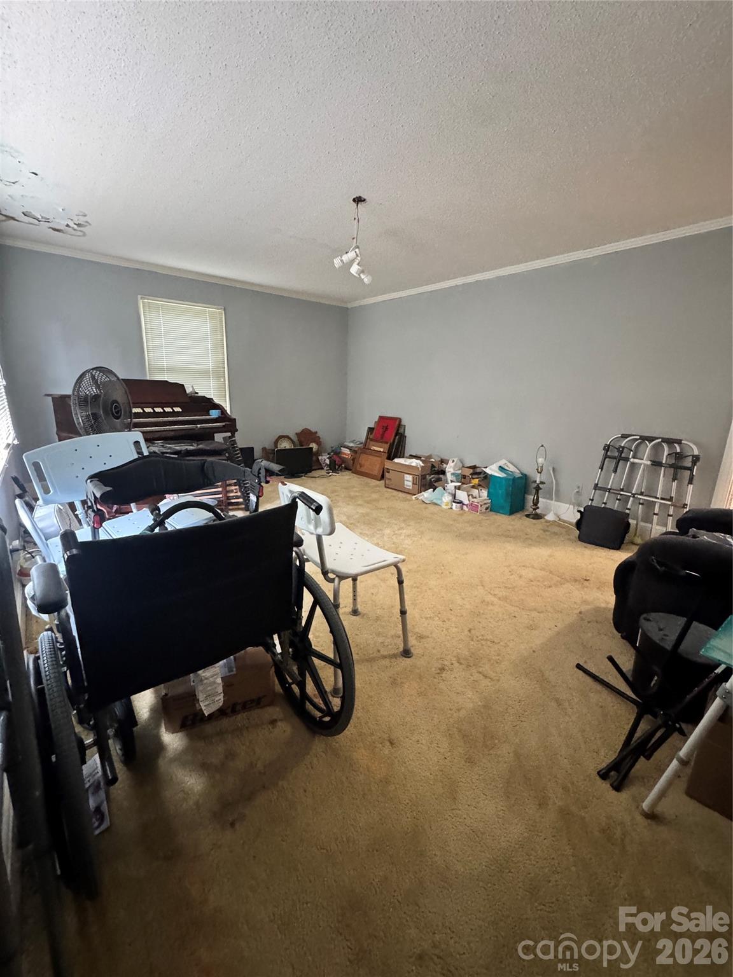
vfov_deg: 102.1
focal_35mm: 14
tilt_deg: -13.9
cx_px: 366
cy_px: 488
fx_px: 395
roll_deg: -1.5
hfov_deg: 85.7
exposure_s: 1/40
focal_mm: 2.22
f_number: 2.2
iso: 1250
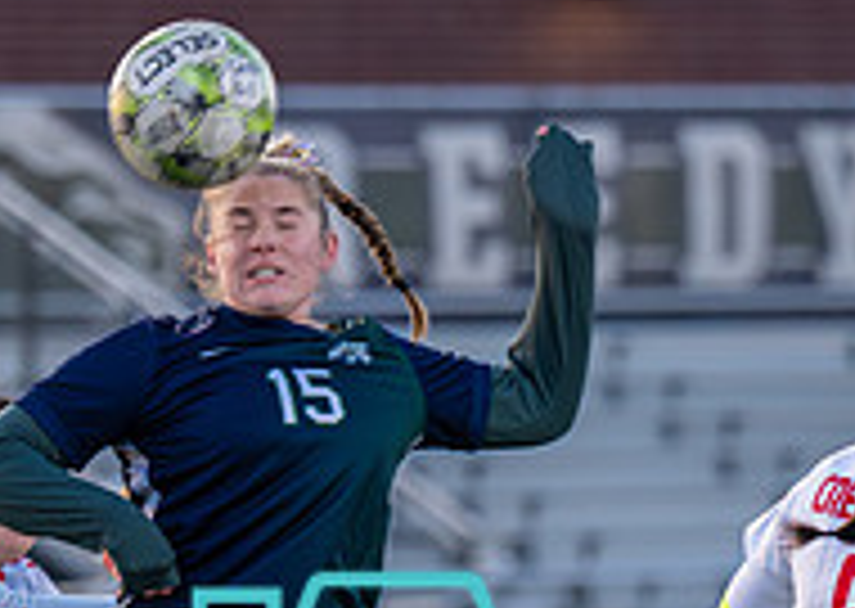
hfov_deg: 3.6
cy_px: 795
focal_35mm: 561
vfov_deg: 2.6
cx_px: 395
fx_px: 13598
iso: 800
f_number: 2.8
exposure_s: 1/1250
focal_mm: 138
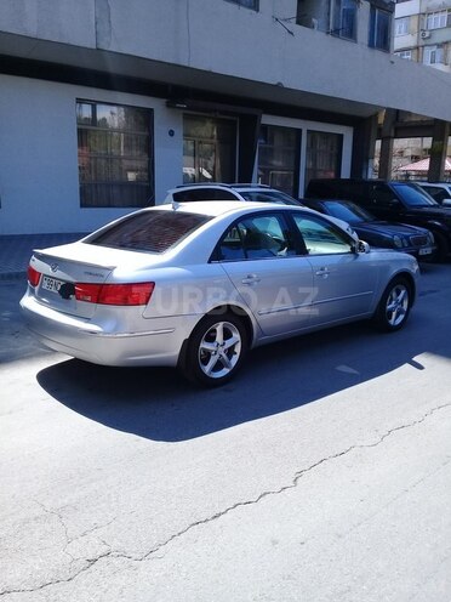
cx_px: 226
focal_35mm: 31
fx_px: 539
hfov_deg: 45.4
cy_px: 301
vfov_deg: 58.4
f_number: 2.2
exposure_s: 1/456
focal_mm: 3.3
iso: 50
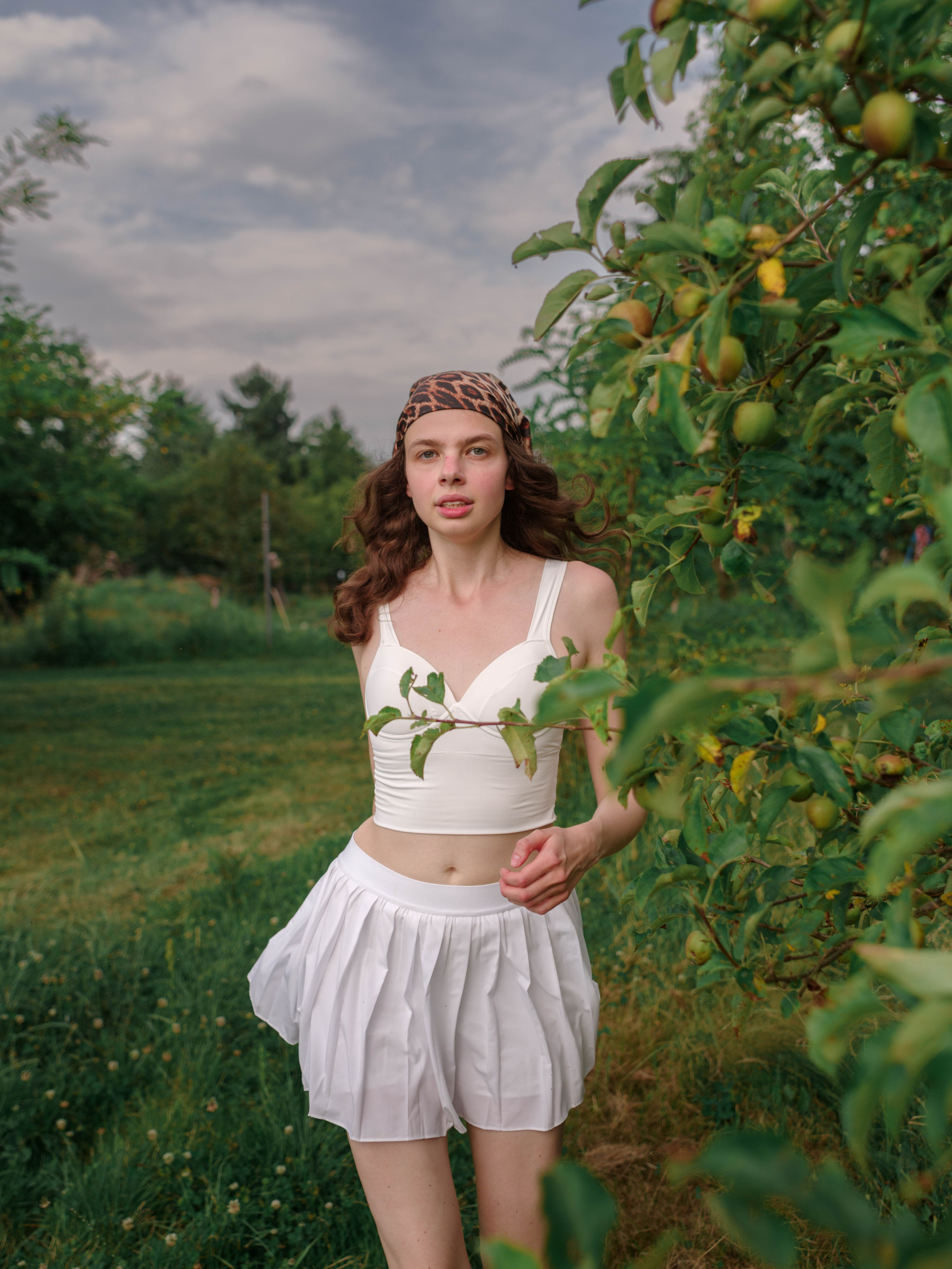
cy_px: 634
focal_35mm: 35
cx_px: 476
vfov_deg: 52.6
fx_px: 1283
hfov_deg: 40.7
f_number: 4
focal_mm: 45
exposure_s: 1/4000
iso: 500
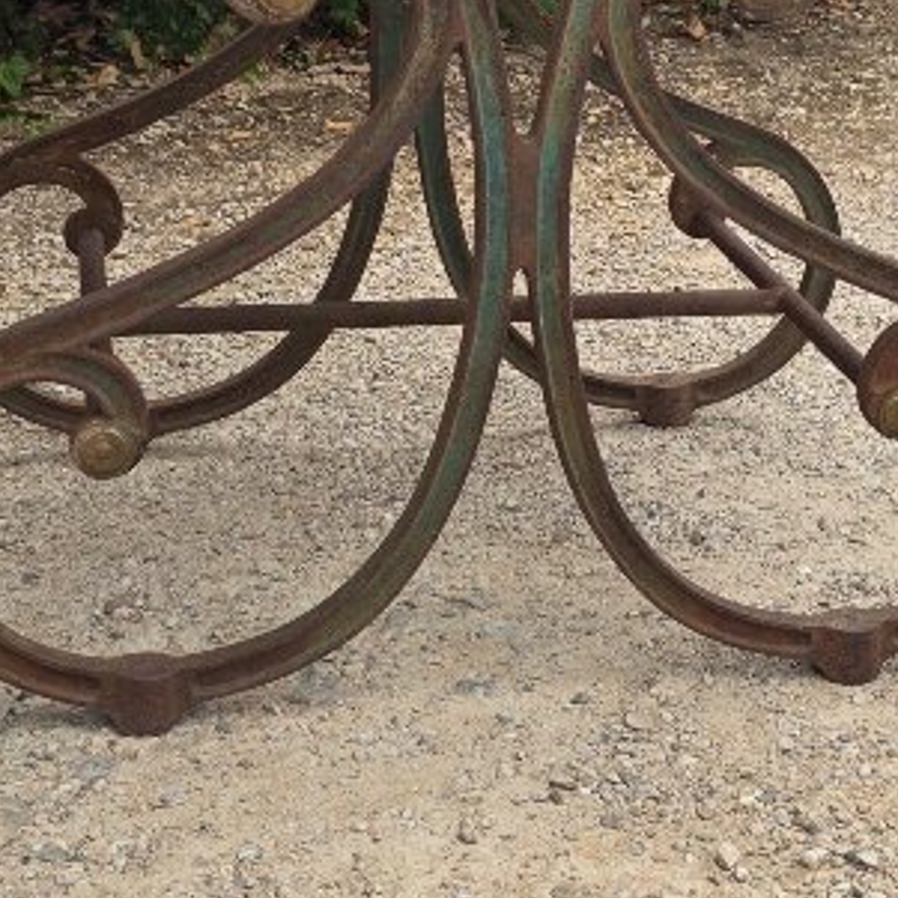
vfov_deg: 21.0
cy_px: 98
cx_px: 522
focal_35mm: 81
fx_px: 2377
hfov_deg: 21.4
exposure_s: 1/359
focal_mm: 6.3
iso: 25
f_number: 1.7
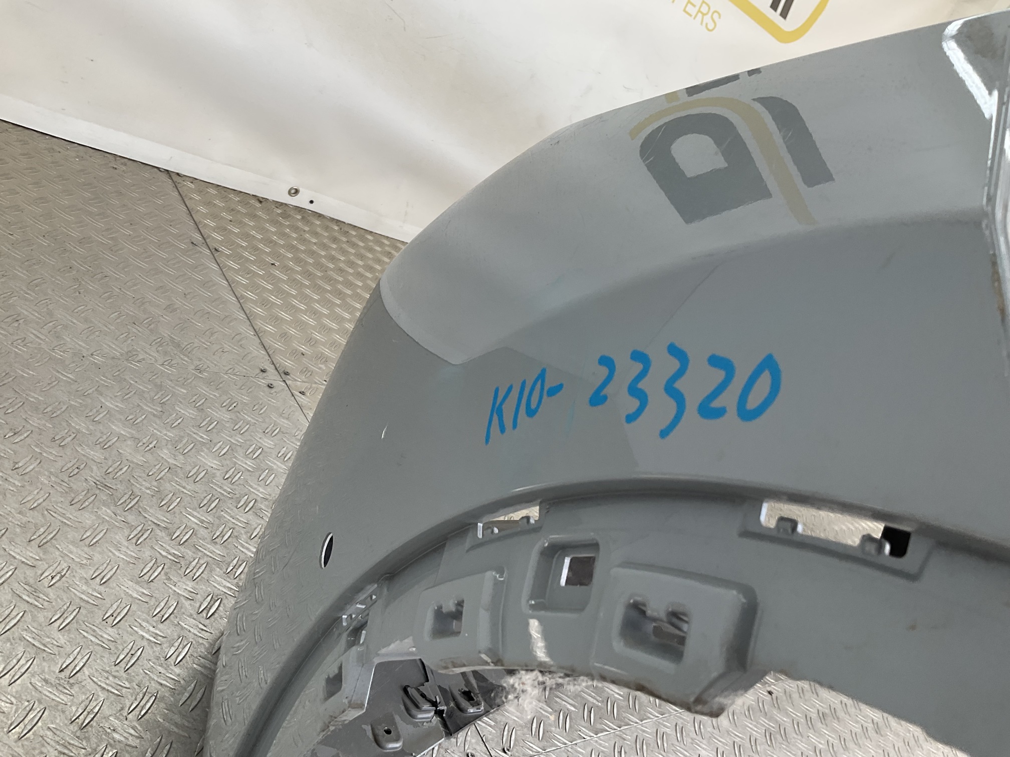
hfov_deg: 61.7
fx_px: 846
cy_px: 378
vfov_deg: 48.2
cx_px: 505
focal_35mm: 29
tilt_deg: -22.9
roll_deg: -36.4
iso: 16
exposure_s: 1/120
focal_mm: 3
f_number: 1.8
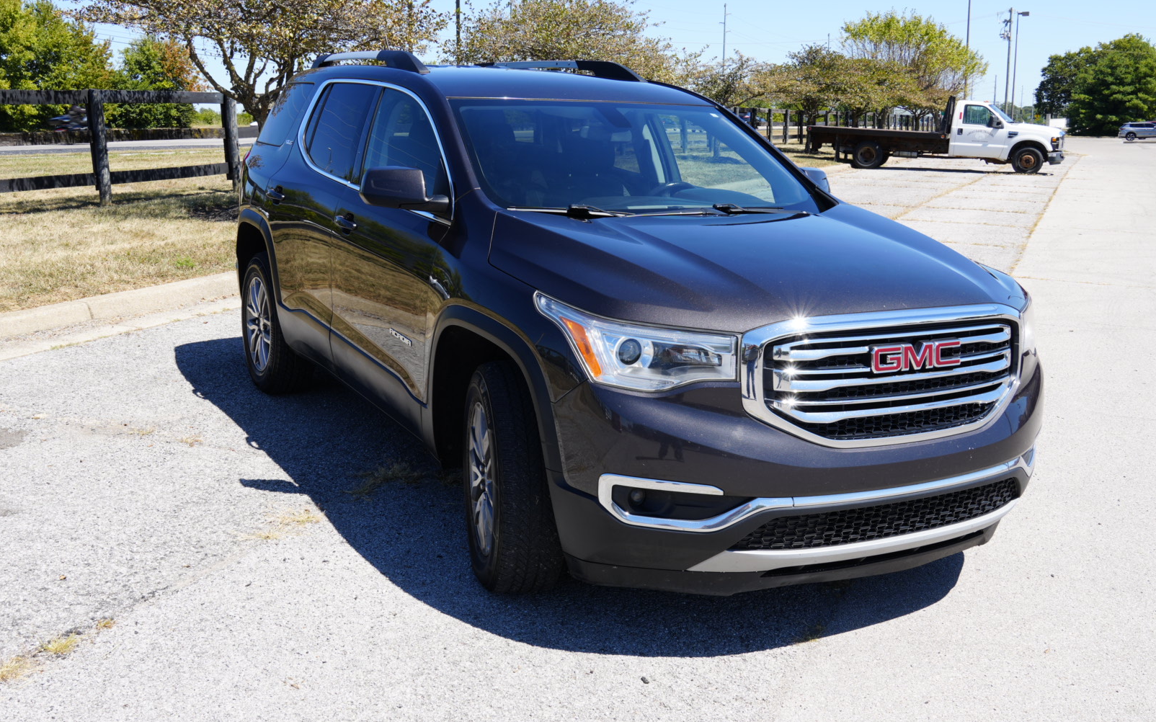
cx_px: 579
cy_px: 359
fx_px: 1166
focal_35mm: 37
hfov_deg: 52.8
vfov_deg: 34.4
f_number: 9.5
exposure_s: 1/125
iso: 100
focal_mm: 24
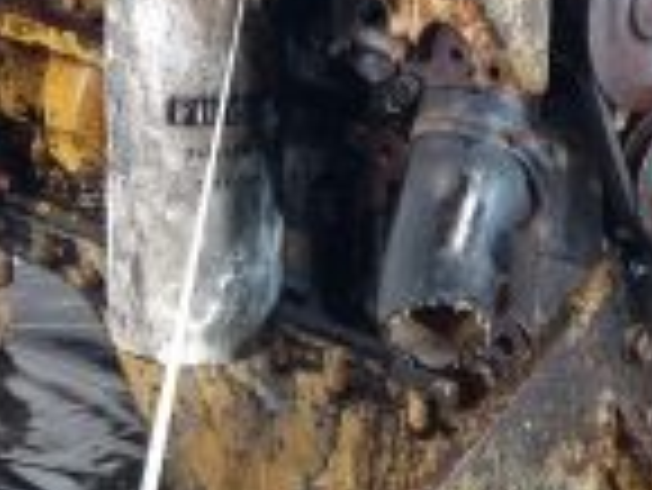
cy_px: -67
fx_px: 1791
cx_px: 333
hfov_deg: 20.6
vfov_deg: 15.1
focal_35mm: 95
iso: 160
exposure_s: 1/50
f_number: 1.8
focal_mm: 6.4
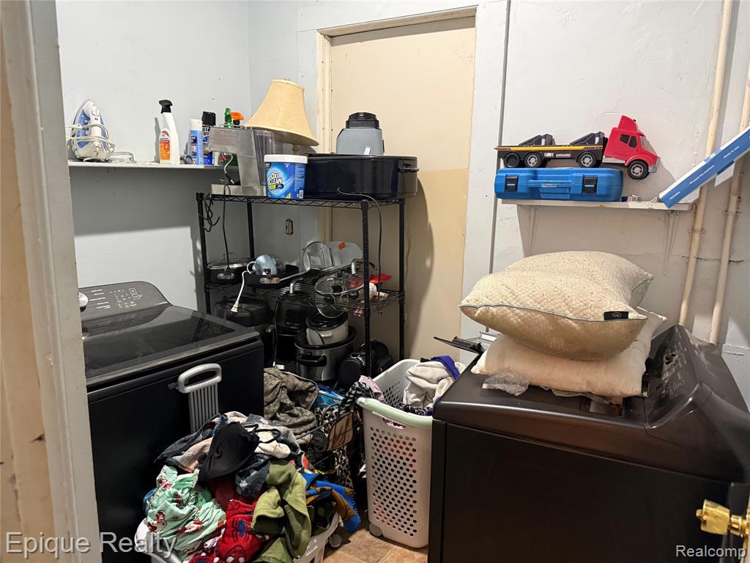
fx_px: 520
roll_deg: -0.7
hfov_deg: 71.6
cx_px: 375
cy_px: 282
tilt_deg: -9.6
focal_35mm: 24
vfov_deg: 56.8
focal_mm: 6.76
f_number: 1.78
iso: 800
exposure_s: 1/60
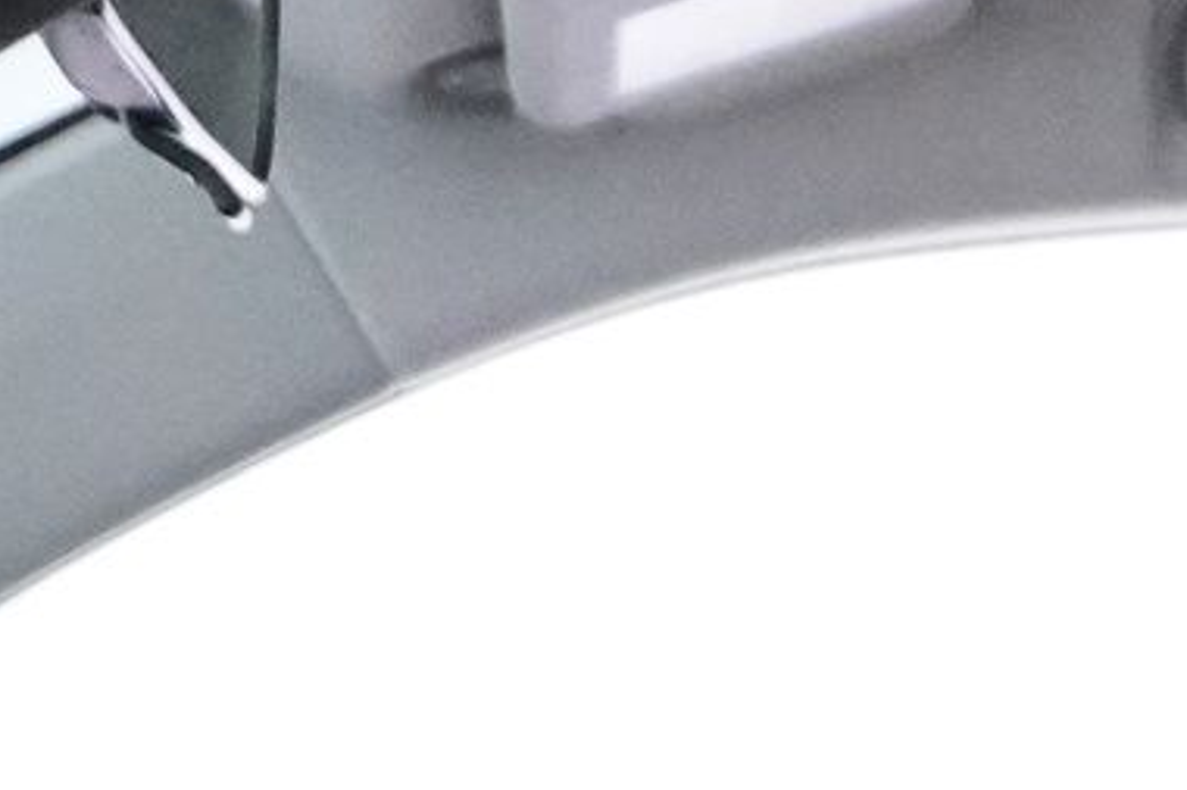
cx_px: 2899
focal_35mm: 158
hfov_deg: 10.9
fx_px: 5207
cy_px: 2471
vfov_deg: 7.5
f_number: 3.5
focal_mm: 16
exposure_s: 1/80
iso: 6400
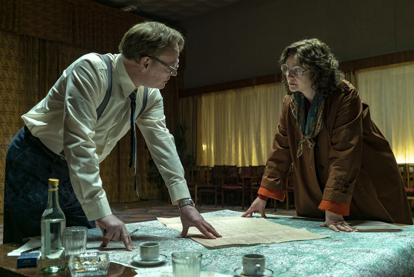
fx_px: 403
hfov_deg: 54.4
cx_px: 207
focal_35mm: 35
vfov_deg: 37.9
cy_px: 138
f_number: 4
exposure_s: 1/60
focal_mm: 35
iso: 2500
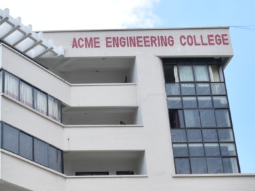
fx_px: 449
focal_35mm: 61
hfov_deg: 29.5
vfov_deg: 22.5
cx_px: -2
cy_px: 215
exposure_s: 1/160
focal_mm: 24
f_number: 9
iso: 200
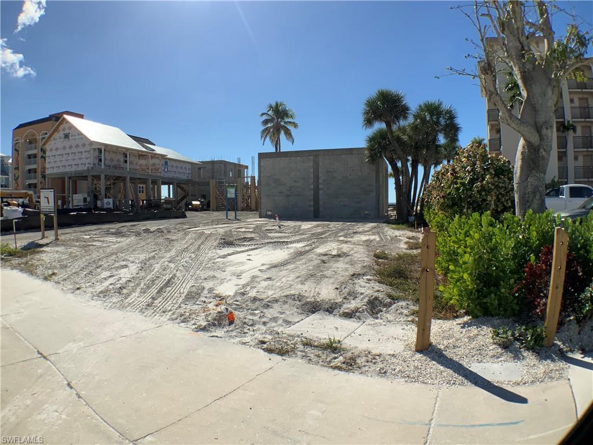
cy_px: 222
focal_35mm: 29
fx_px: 497
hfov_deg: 61.7
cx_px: 296
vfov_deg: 48.2
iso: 20
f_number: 1.8
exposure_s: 1/3788
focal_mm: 3
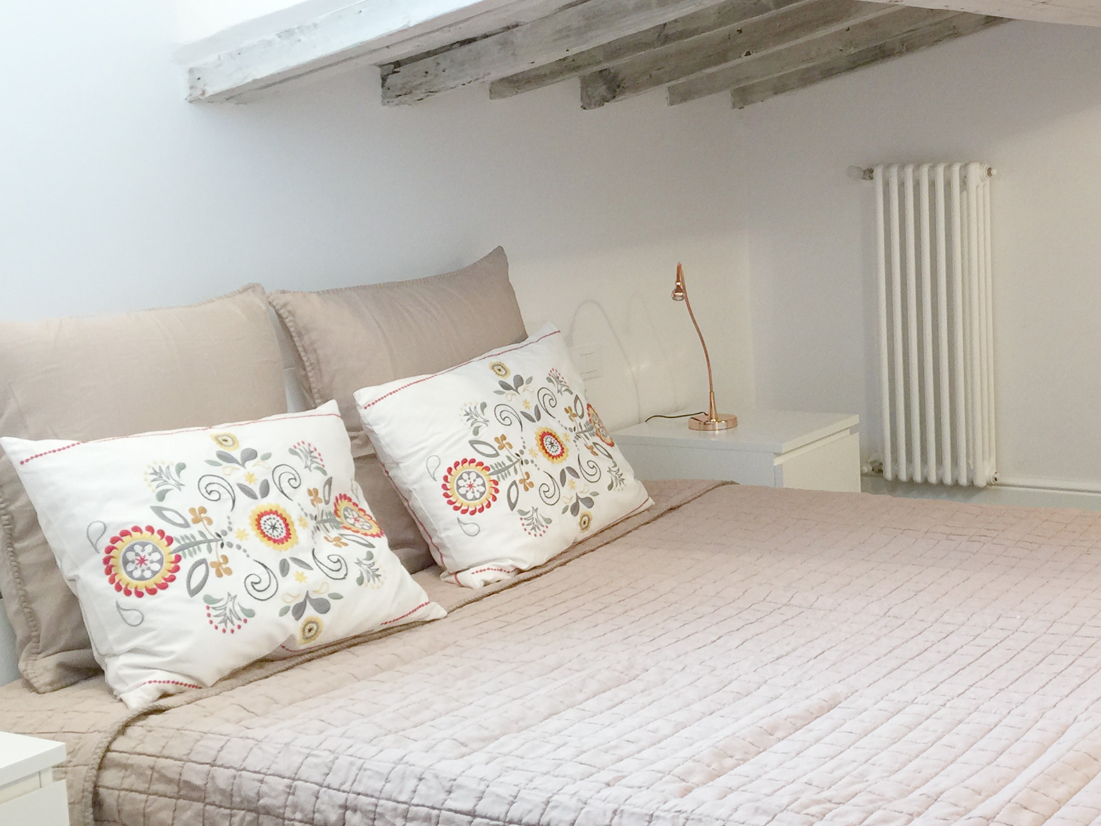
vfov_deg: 28.0
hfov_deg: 35.0
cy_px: 325
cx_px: 965
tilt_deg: -6.6
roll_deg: +1.3
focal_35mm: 52
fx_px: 1654
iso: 50
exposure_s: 1/17
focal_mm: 4.15
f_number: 2.2
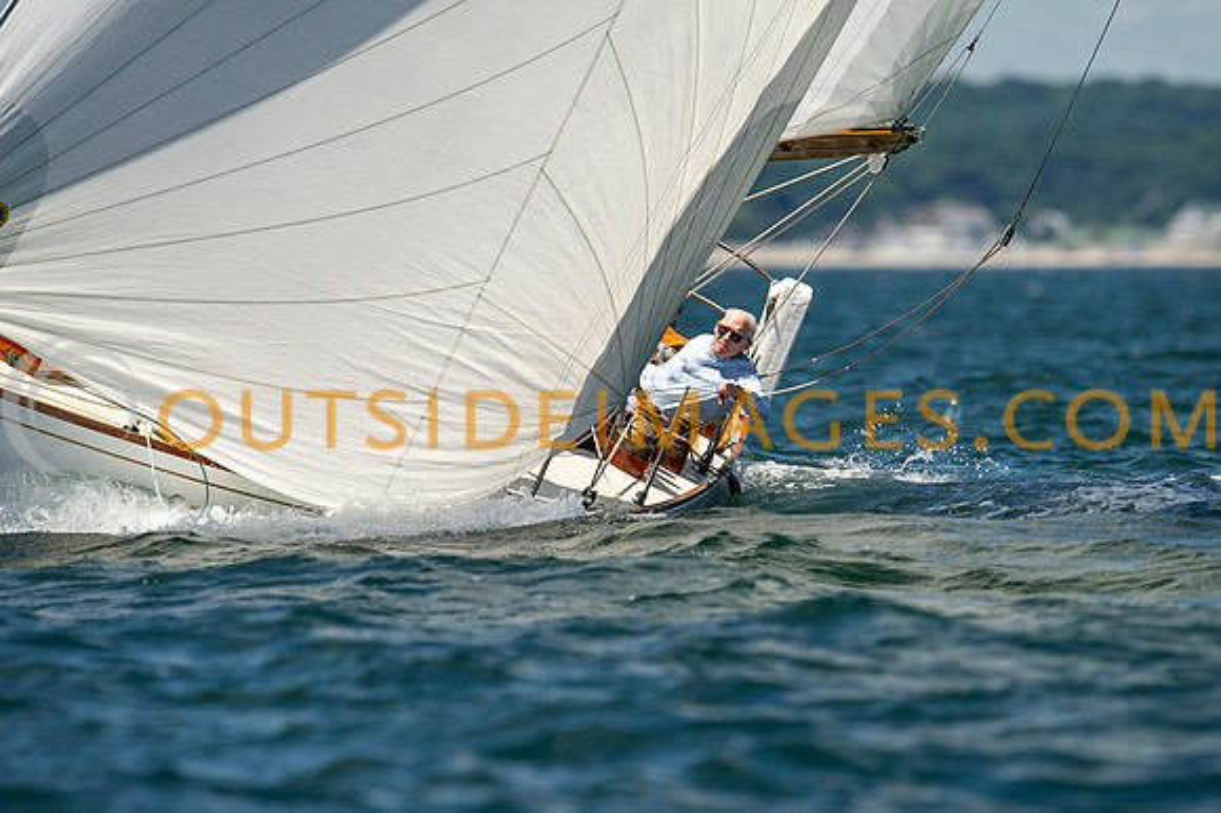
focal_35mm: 700
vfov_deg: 2.0
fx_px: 23711
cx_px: 686
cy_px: 436
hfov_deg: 2.9
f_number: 5.6
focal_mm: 600
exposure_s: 1/2000
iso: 400
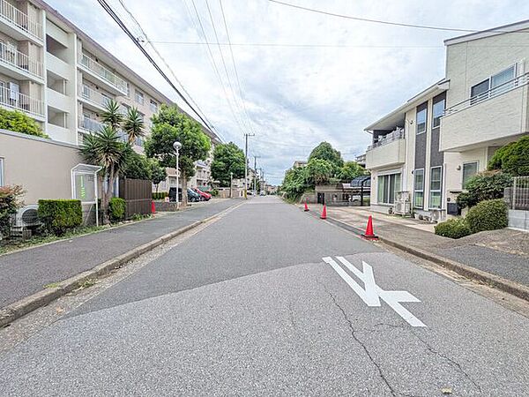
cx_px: 264
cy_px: 198
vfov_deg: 85.7
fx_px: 214
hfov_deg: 102.1
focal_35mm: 14
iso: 51
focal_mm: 1.83
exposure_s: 1/1783
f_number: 2.2
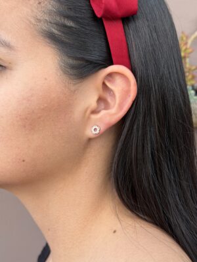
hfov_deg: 30.3
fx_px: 364
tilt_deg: -8.9
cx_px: 98
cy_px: 131
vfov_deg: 39.7
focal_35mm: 48
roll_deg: +0.3
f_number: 1.78
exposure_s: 1/327
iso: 64
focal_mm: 6.76
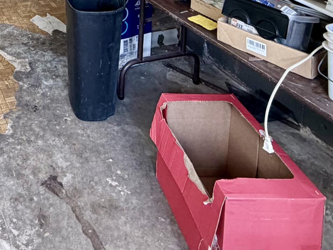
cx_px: 16
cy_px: -135
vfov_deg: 24.6
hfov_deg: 39.0
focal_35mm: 44
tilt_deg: -5.7
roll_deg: -0.6
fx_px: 423
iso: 250
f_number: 2.2
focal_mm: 2.22
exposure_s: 1/121
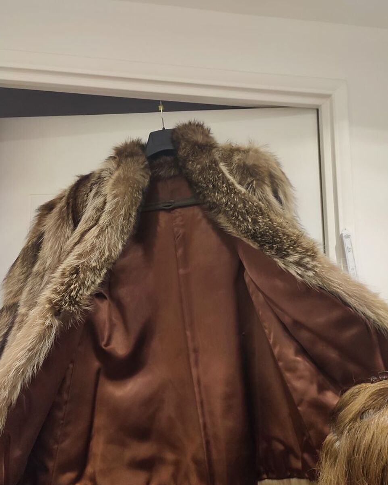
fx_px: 388
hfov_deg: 53.2
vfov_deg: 64.0
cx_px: 189
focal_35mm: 27
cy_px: 255
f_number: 1.9
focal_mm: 6.04
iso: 393
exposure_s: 1/25
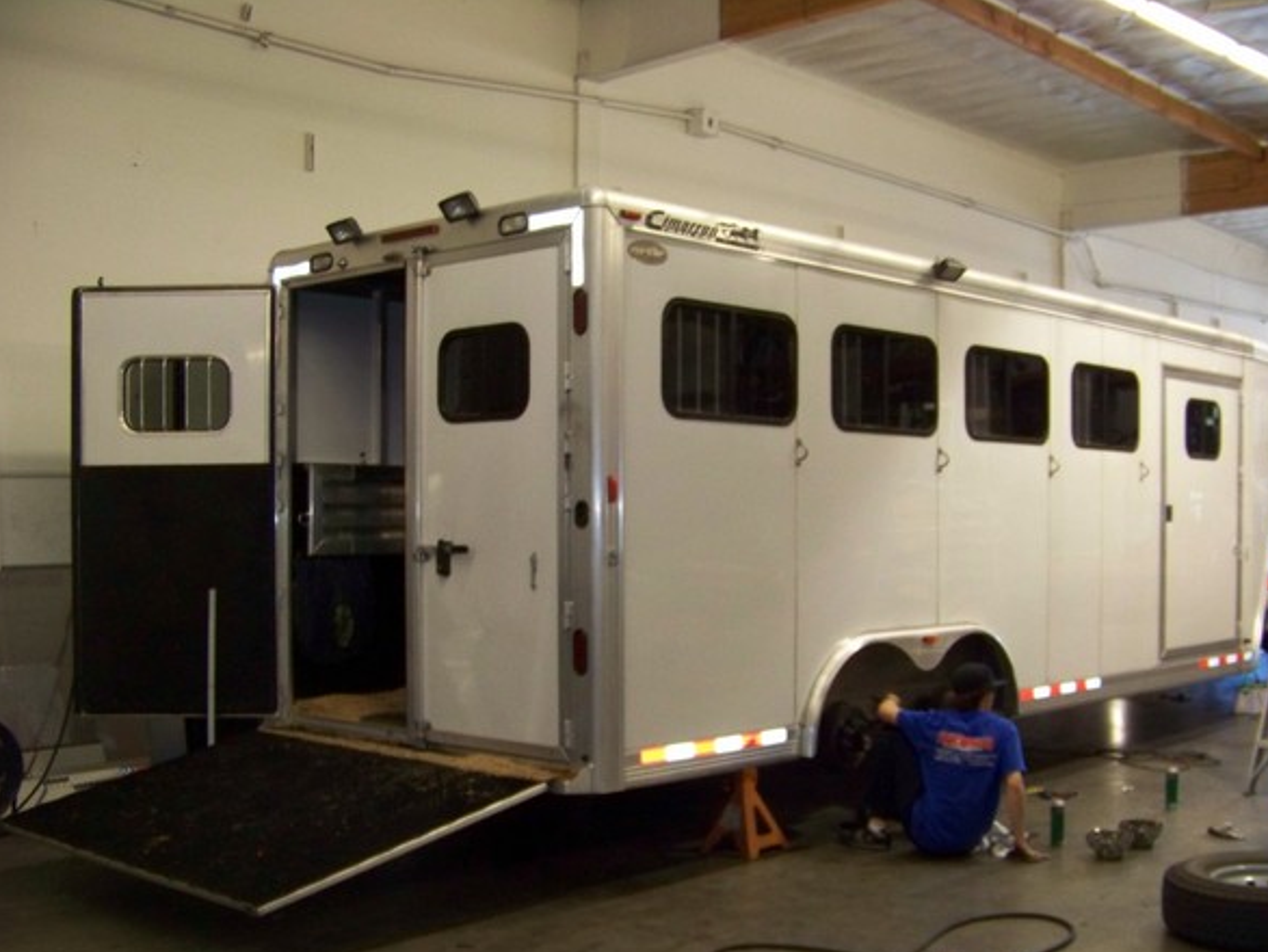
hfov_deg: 43.7
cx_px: 736
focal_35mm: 43
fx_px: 1576
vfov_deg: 33.5
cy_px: 564
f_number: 2.8
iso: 200
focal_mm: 5.85
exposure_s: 1/30
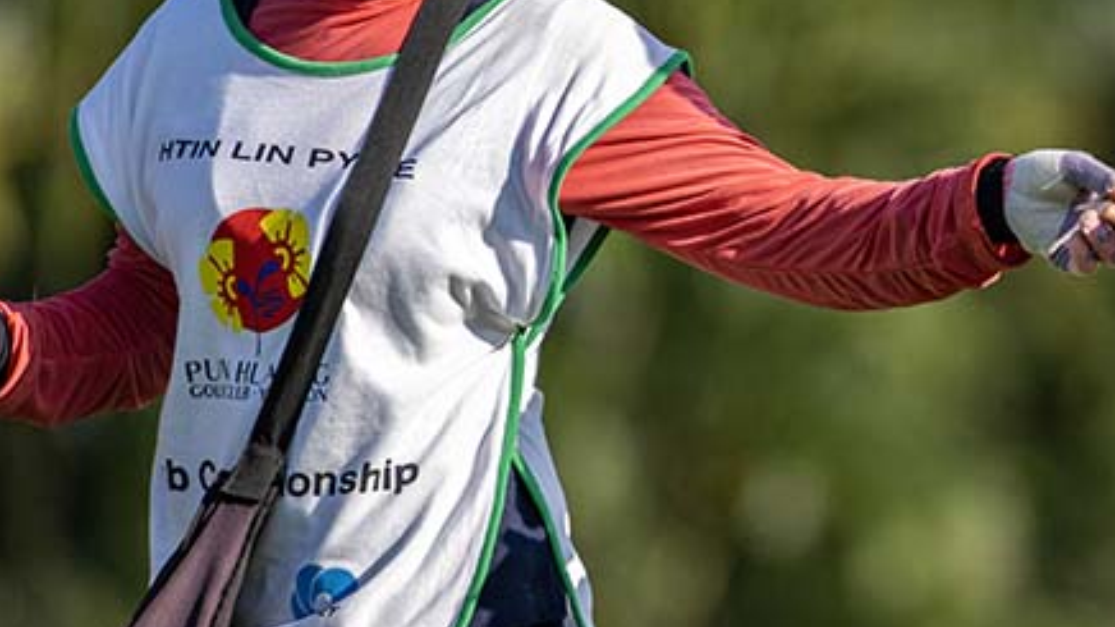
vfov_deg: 1.3
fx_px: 27282
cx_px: 1179
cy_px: 107
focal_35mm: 923
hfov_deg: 2.3
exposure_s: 1/2500
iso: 640
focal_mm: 400
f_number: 4.5
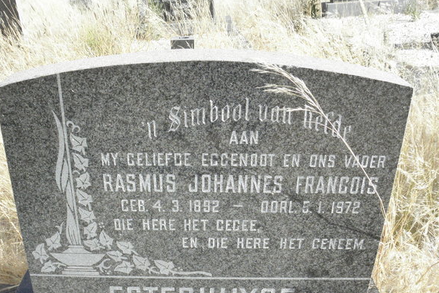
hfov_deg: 51.5
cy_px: 211
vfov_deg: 35.3
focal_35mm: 37
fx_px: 451
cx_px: 173
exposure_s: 1/500
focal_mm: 4.6
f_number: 6.3
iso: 200
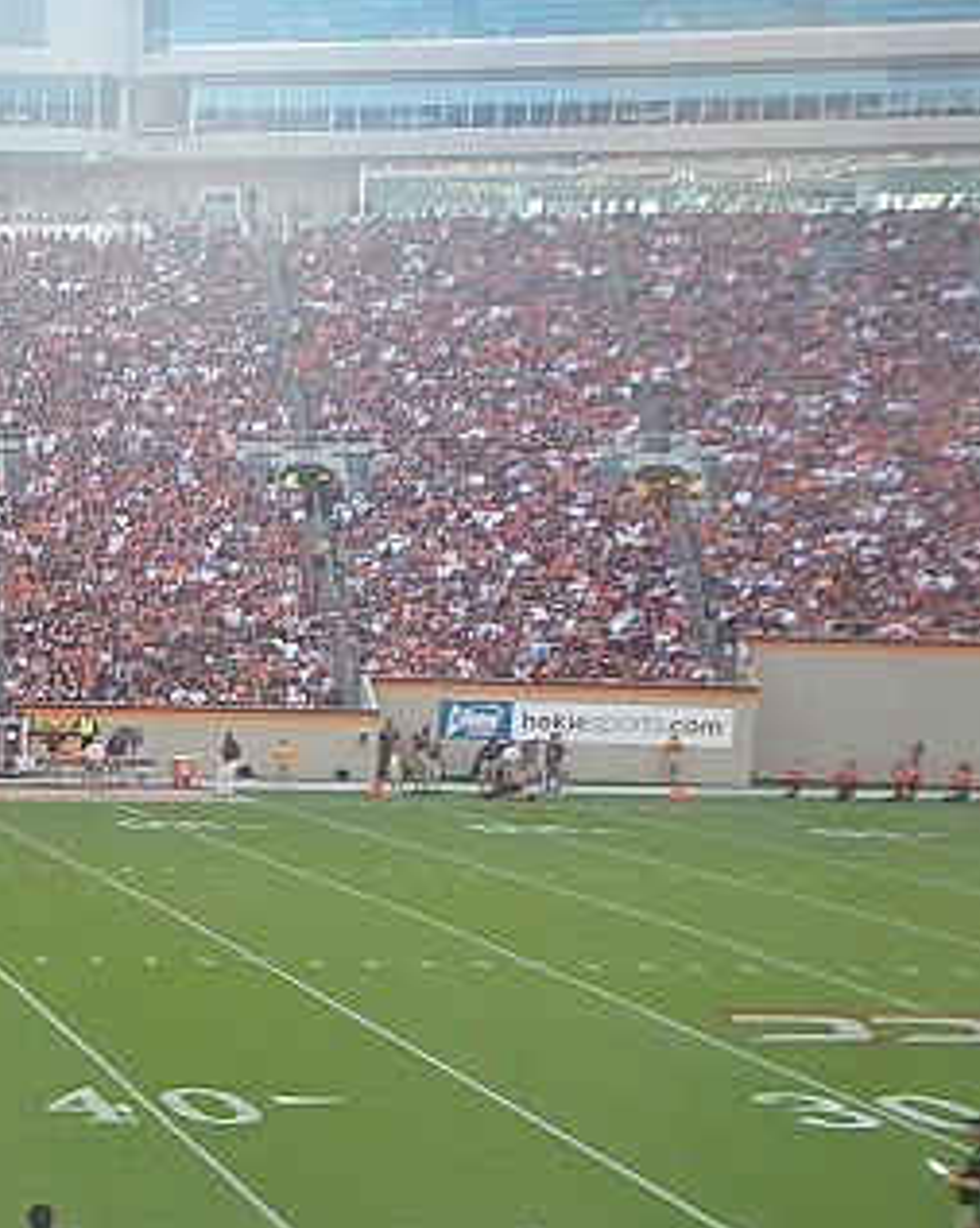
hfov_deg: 19.7
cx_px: -414
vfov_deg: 26.9
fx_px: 2505
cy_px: 1003
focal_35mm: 69
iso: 125
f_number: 3.9
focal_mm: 5
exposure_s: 1/200
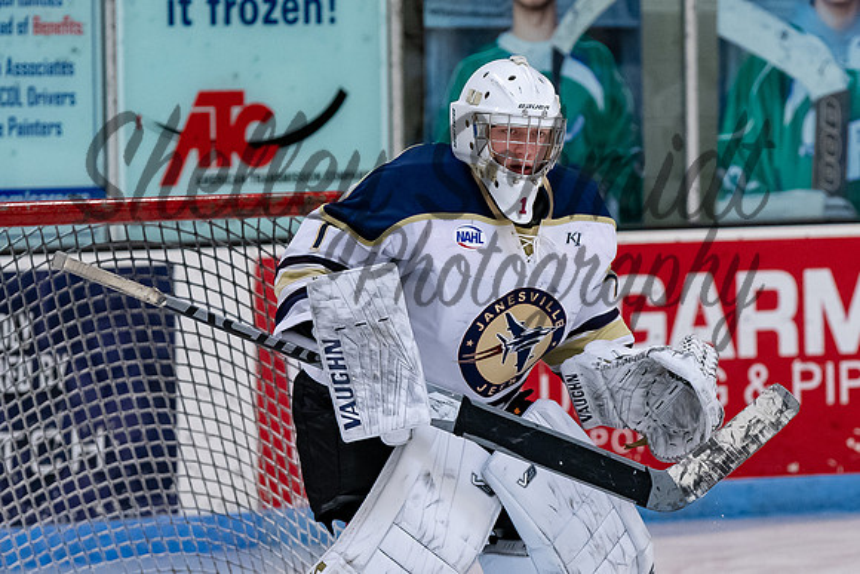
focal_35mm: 335
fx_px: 8010
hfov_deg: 6.1
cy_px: 304
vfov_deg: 4.1
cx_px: 551
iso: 2000
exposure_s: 1/800
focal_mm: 150
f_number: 3.5
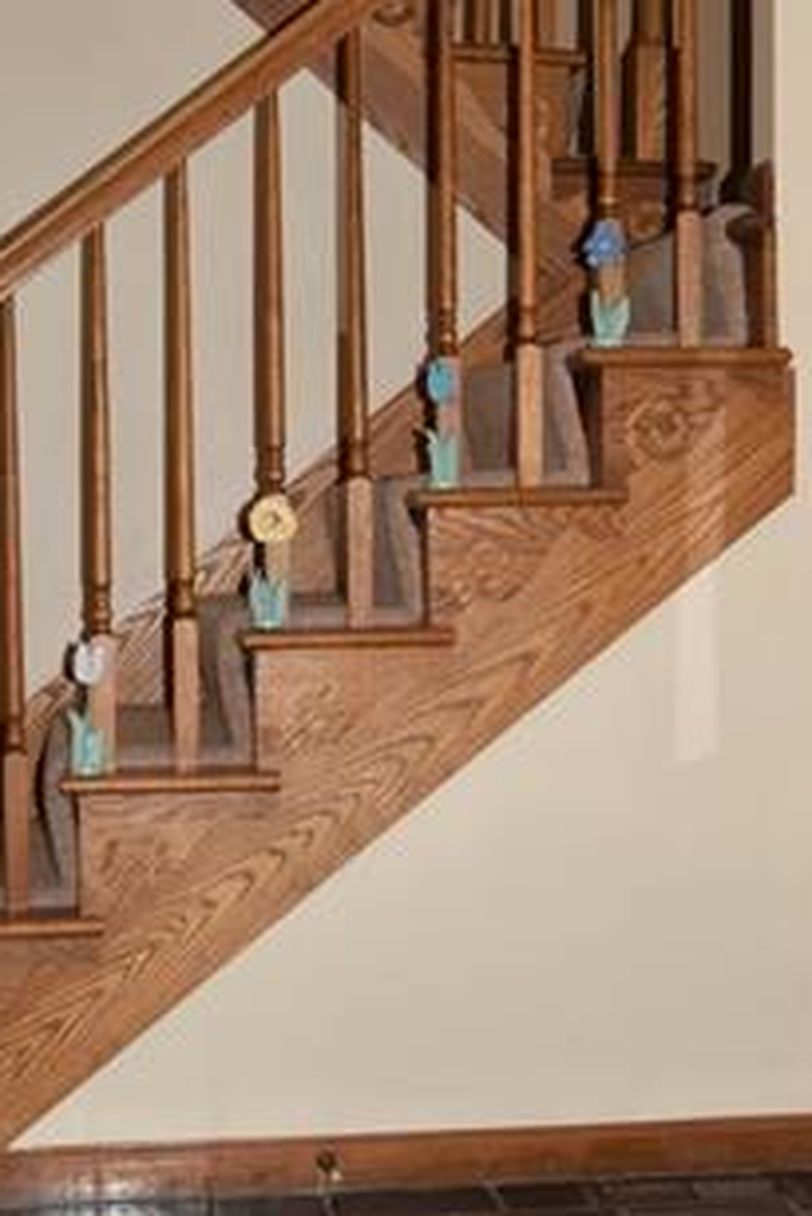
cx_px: 408
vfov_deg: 26.9
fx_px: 2534
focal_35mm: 75
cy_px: 475
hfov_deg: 18.2
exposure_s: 1/60
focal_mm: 20
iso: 100
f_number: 5.6
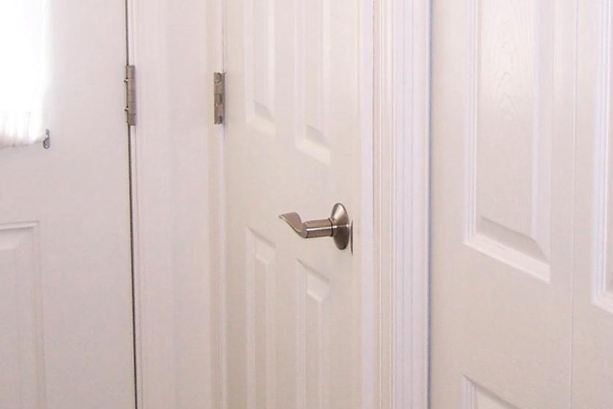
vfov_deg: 13.6
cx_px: 418
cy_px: -11
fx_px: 1686
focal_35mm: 99
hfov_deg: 20.5
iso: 80
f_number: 2.8
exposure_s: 1/125
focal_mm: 6.3
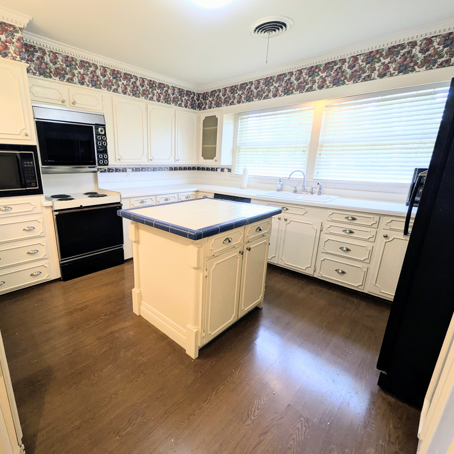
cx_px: 183
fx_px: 252
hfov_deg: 83.0
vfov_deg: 84.0
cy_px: 228
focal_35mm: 17
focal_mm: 1.85
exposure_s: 1/120
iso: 226
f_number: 2.2
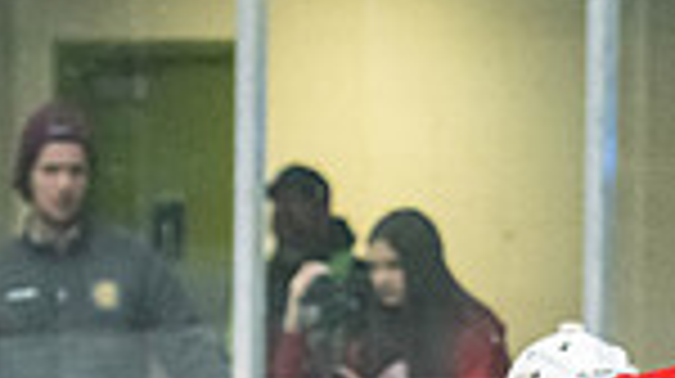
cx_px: 1185
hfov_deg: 4.0
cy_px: 903
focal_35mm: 539
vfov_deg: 2.2
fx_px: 9637
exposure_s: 1/800
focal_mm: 95
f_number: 2.8
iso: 3200
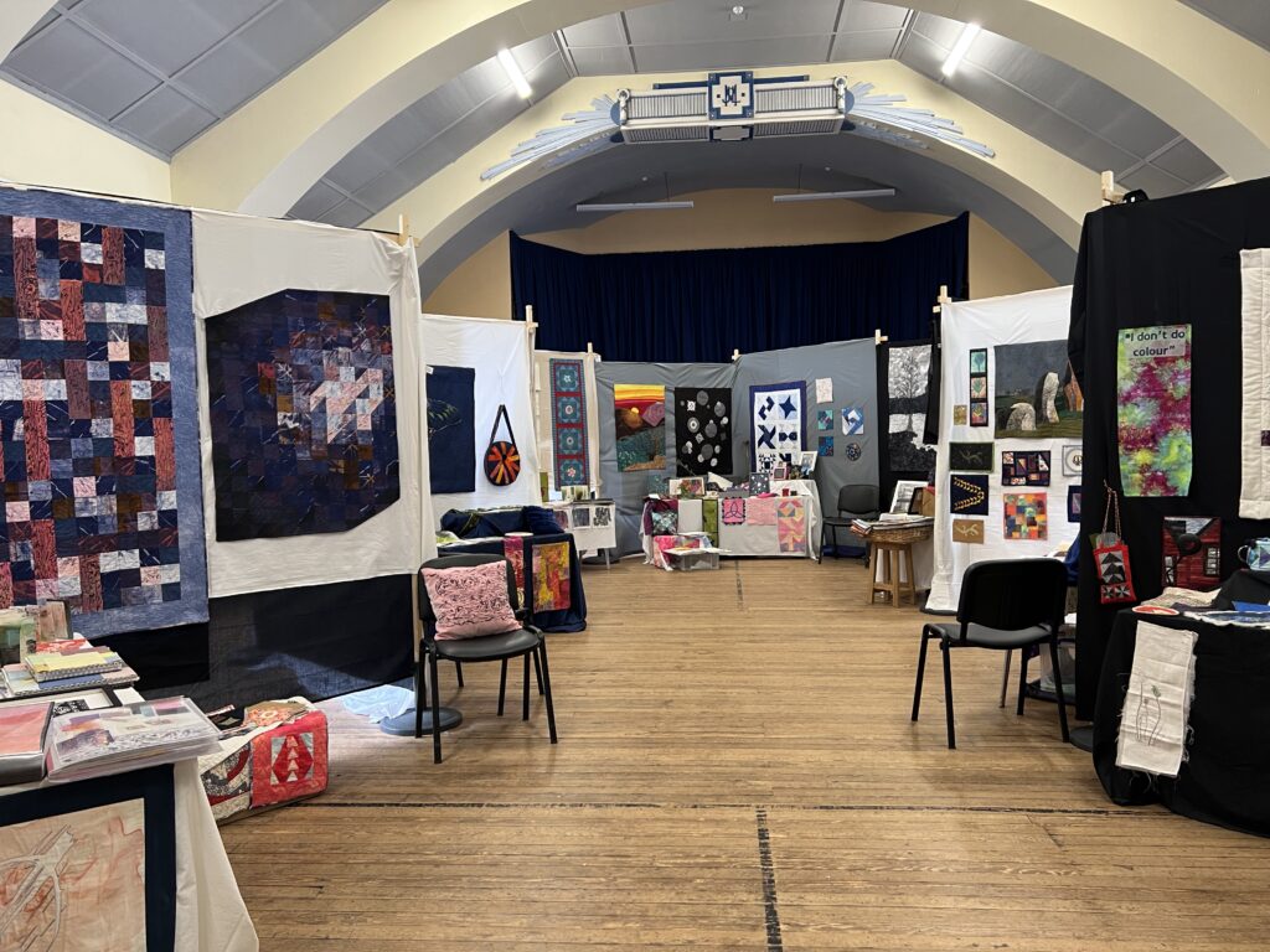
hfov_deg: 67.3
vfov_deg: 53.1
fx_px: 954
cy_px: 476
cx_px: 635
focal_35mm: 26
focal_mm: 5.7
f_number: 1.5
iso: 100
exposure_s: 1/50
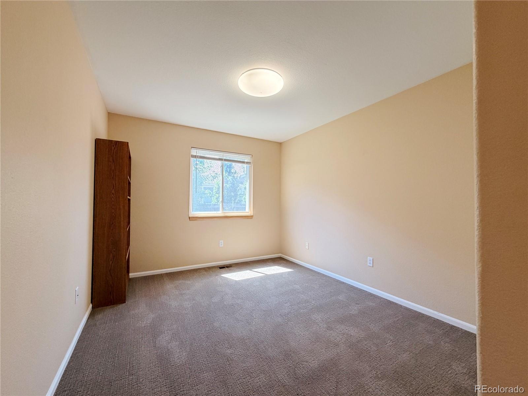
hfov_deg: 102.1
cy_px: 198
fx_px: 213
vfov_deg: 85.6
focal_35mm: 14
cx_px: 264
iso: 250
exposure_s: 1/120
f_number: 2.2
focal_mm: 2.22
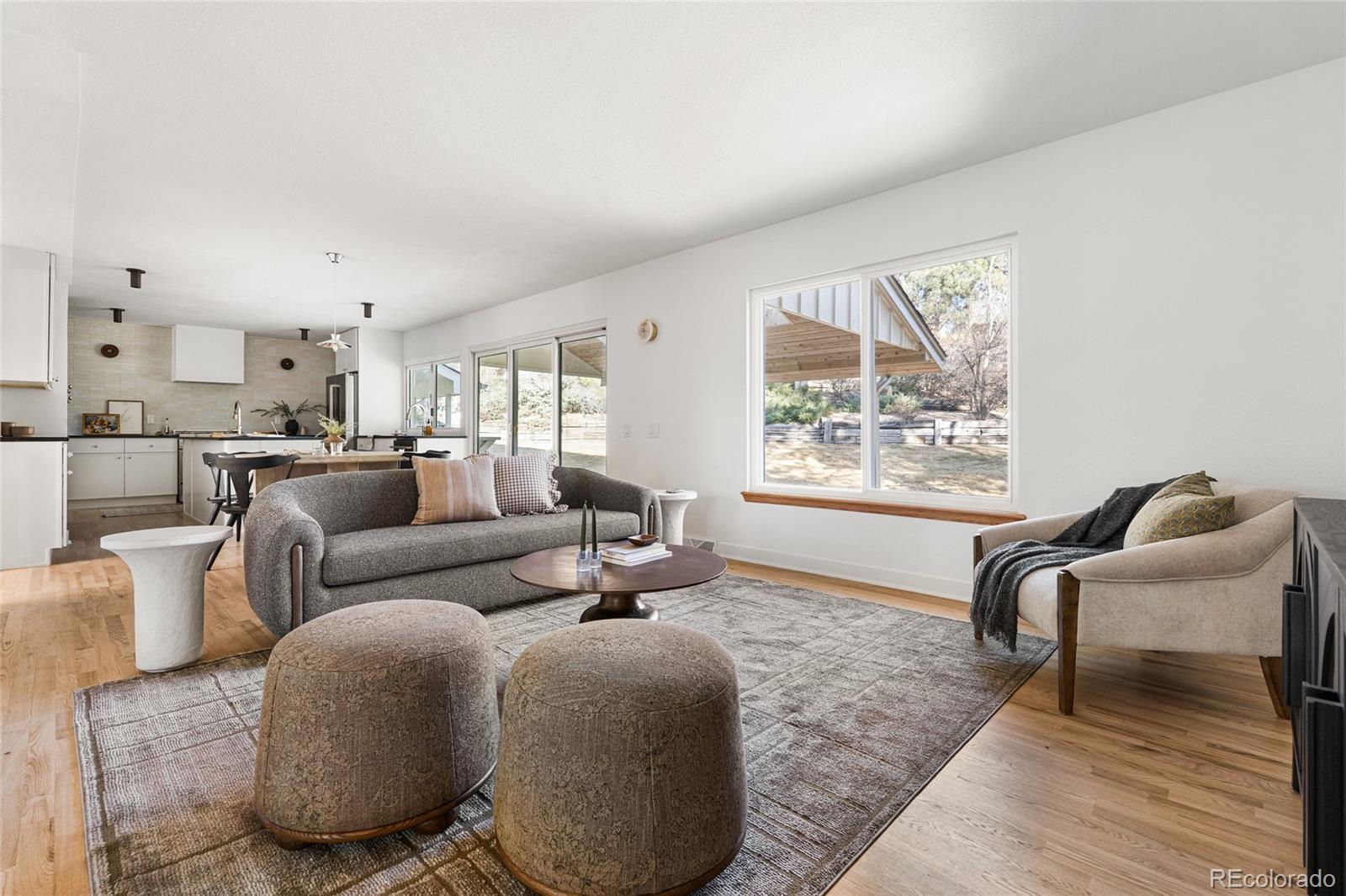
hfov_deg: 96.7
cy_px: 448
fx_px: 598
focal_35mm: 16
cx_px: 673
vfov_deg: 73.7
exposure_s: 1
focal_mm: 16
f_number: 8
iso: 320
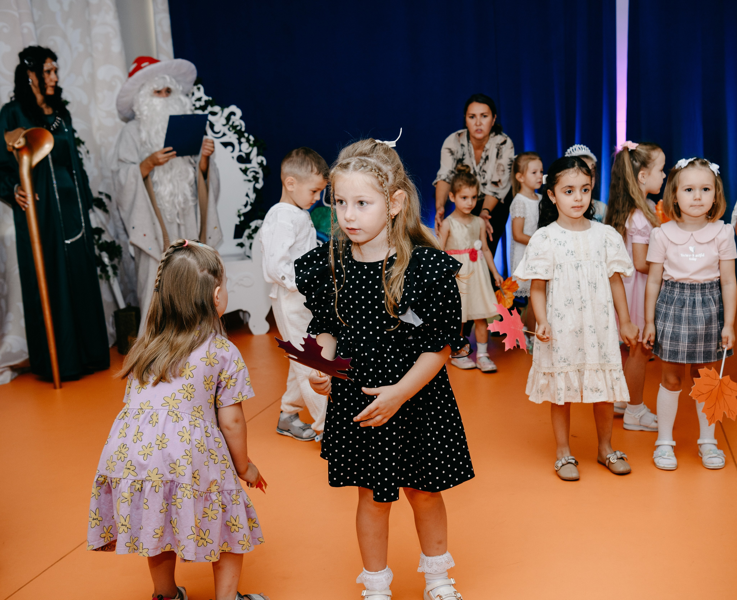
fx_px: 878
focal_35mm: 40
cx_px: 391
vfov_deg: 37.7
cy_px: 305
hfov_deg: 45.5
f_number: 4
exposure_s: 1/160
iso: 250
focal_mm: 34
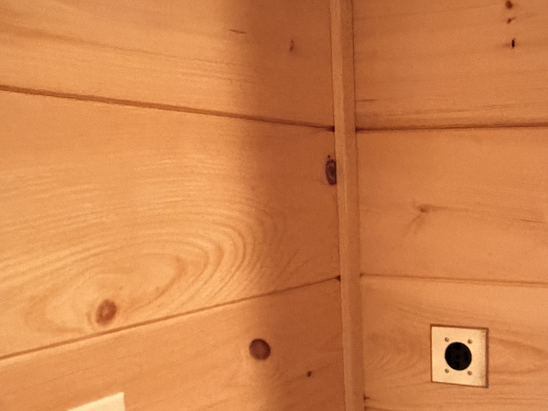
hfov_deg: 37.9
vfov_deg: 29.6
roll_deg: -0.1
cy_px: 367
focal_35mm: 47
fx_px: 744
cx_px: 485
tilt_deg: -15.8
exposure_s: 1/60
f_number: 2.2
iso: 1250
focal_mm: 2.22
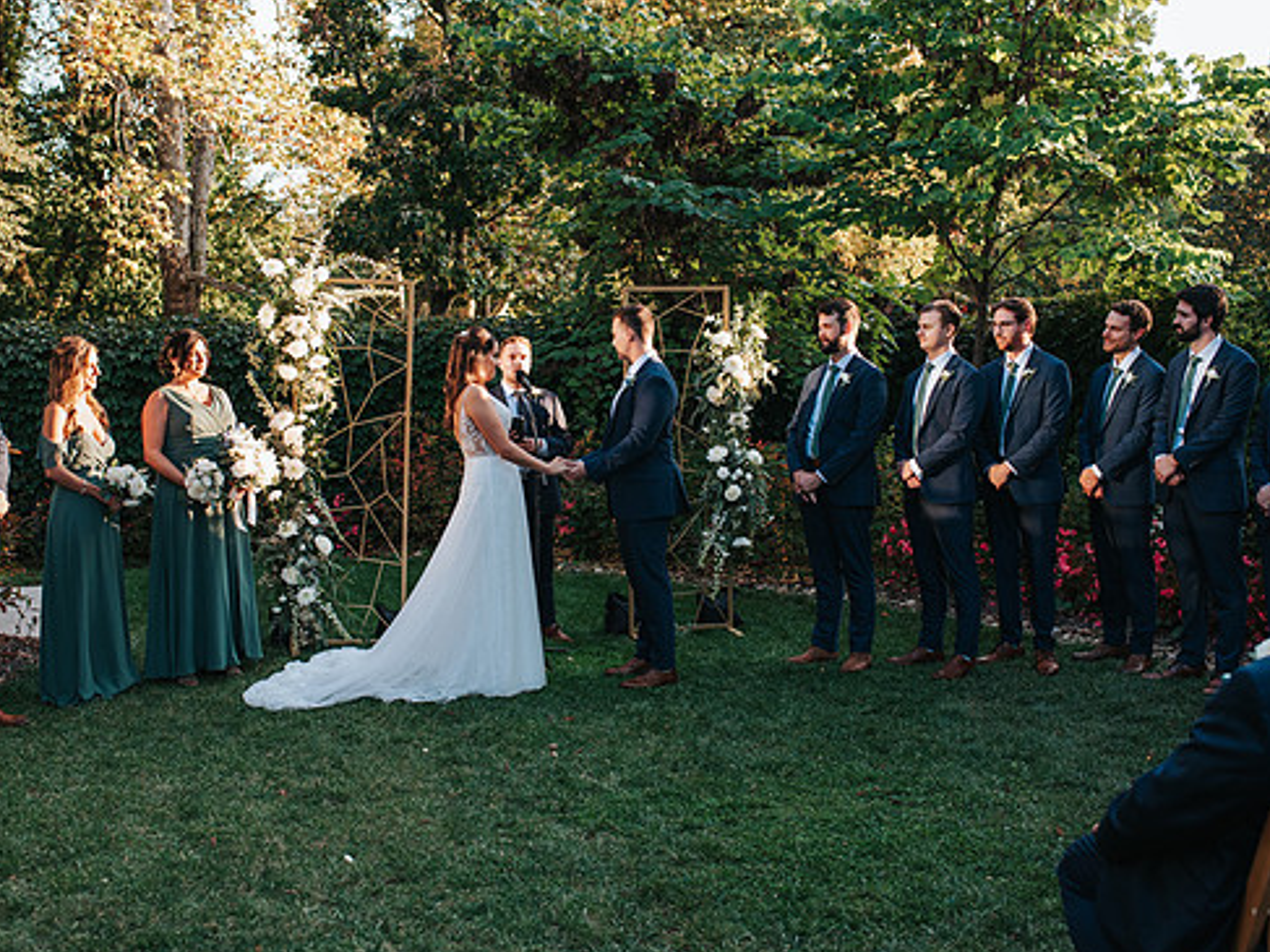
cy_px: 468
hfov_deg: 45.7
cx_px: 584
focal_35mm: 41
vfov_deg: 35.1
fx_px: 1504
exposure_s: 1/1000
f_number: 3.2
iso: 1000
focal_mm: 35
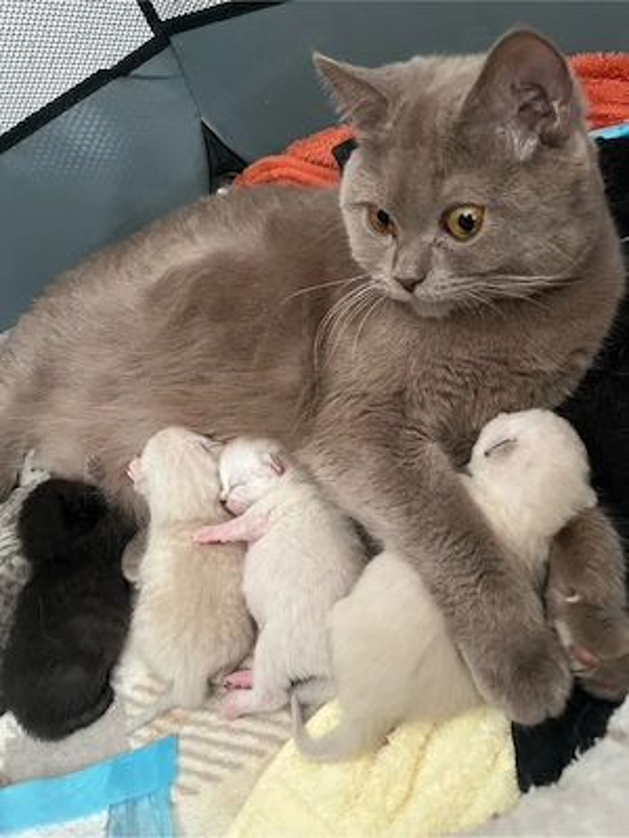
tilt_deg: -44.2
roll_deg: +33.6
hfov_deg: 53.1
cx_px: 314
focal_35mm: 26
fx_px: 630
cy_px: 419
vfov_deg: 67.3
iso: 500
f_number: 1.6
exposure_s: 1/52
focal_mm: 5.1
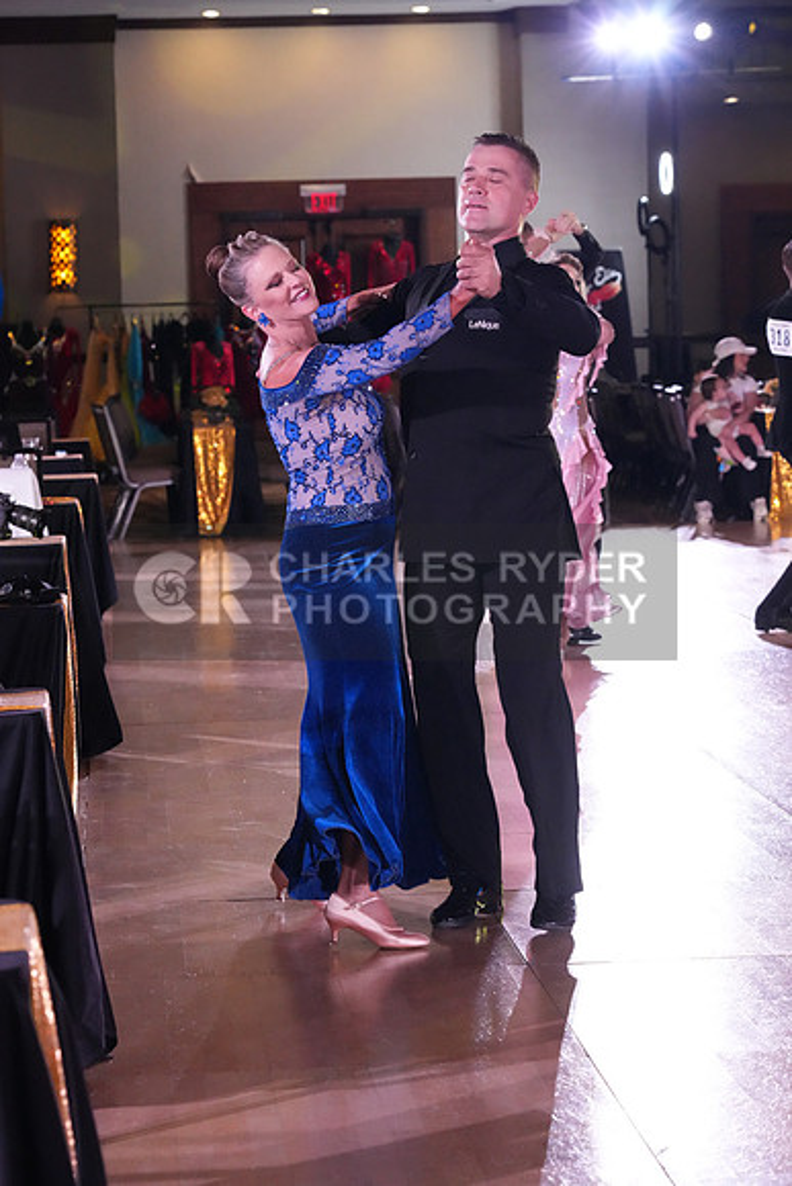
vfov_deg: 19.5
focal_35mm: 105
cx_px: 396
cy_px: 593
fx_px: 3463
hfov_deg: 13.0
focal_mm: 105
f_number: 6.3
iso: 10000
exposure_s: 1/400
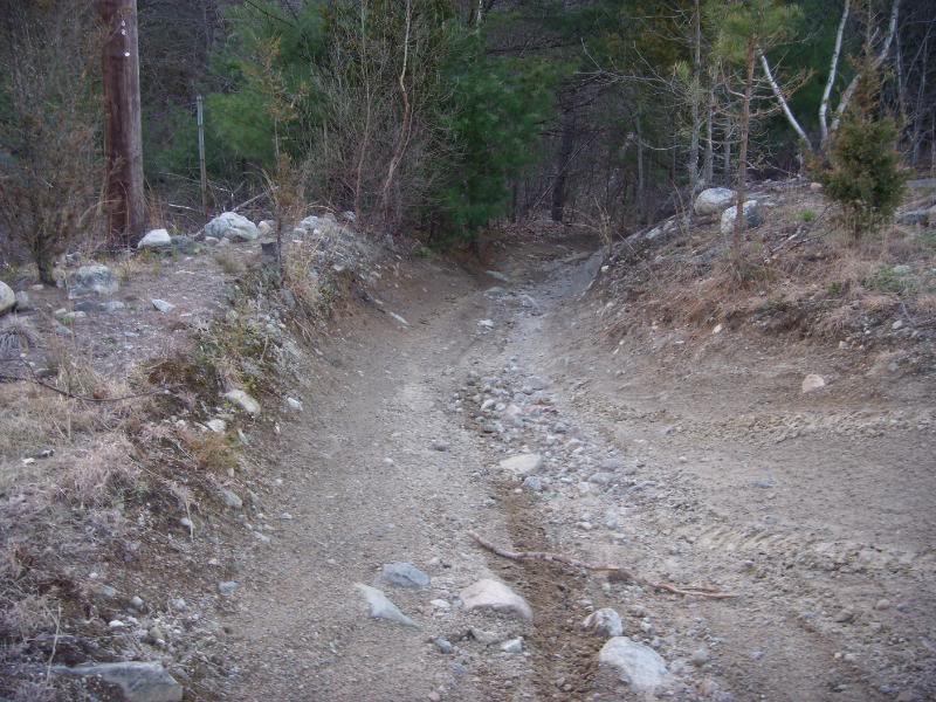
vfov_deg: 37.7
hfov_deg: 49.0
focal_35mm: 38
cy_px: 351
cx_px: 468
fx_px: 1028
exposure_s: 1/47.6
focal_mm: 6.4
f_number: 3.5
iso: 64
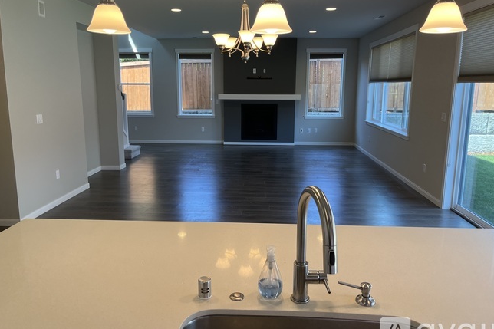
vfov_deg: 46.4
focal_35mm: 28
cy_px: 156
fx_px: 384
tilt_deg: -10.2
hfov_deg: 65.5
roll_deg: -0.1
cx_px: 248
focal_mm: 5.1
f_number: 1.6
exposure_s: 1/120
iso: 64
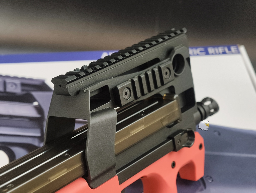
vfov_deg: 17.4
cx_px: 128
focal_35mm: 85
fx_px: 630
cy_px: 96
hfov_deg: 23.0
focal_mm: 22.48
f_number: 2.67
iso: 833
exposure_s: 1/30
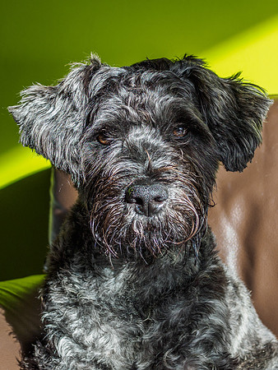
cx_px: 174
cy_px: 133
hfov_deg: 17.3
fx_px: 913
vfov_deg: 22.9
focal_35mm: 85
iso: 200
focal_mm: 25
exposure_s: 1/125
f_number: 4
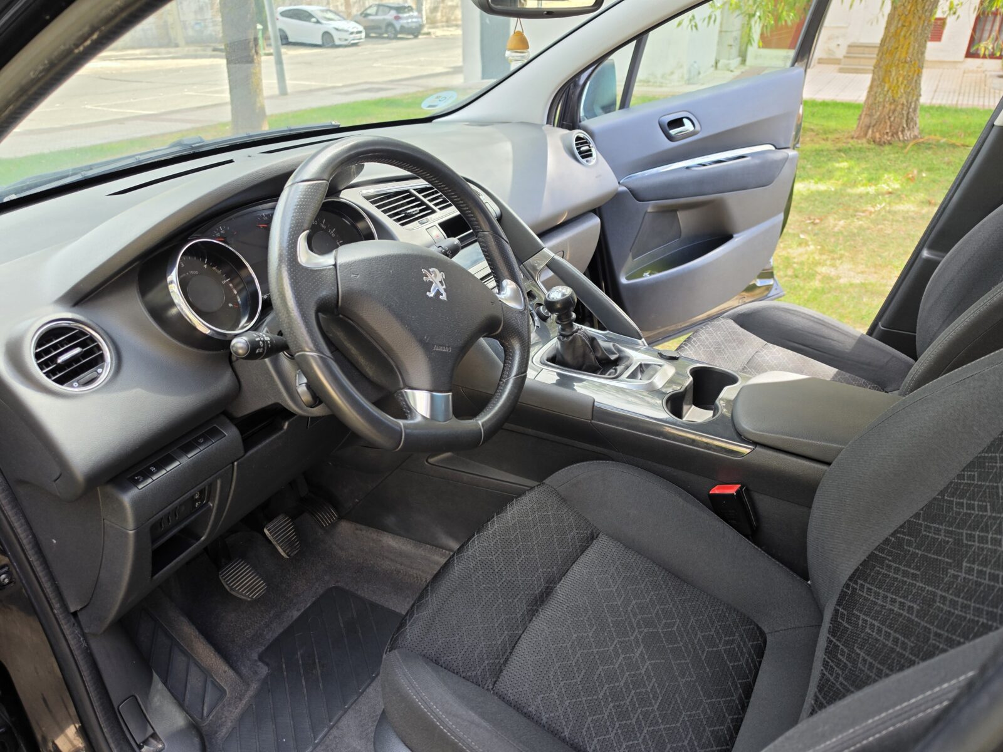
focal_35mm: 23
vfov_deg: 58.9
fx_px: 666
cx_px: 502
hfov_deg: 73.9
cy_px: 376
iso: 25
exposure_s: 1/180
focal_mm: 6.5
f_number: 1.4
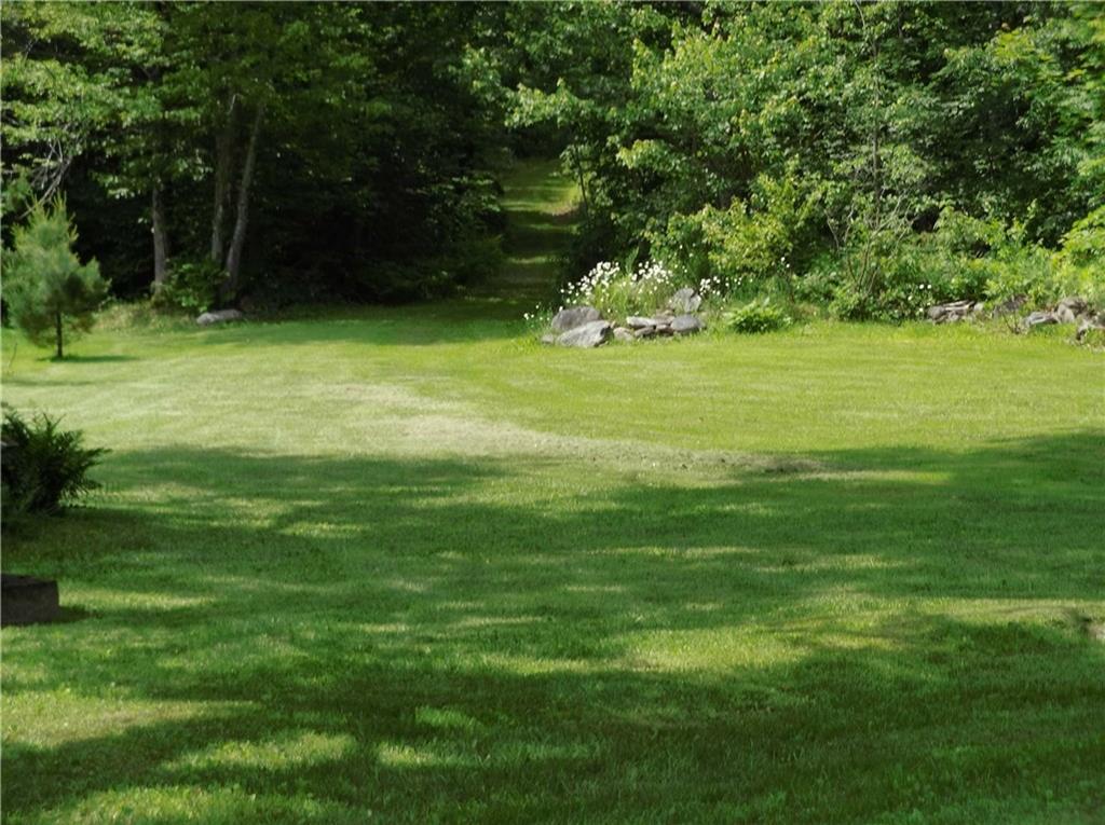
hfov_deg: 20.5
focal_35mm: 96
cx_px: 552
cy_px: 412
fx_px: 3060
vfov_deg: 15.4
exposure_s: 1/160
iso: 100
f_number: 5.2
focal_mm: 17.2
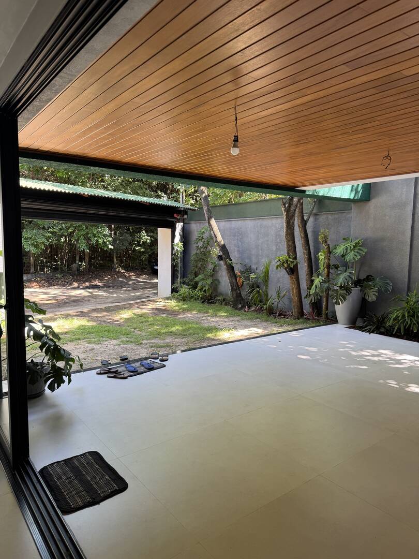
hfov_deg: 56.8
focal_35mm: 24
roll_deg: -0.3
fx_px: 387
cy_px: 280
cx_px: 210
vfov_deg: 71.6
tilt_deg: -4.6
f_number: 1.78
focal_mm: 6.76
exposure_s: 1/121
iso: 100
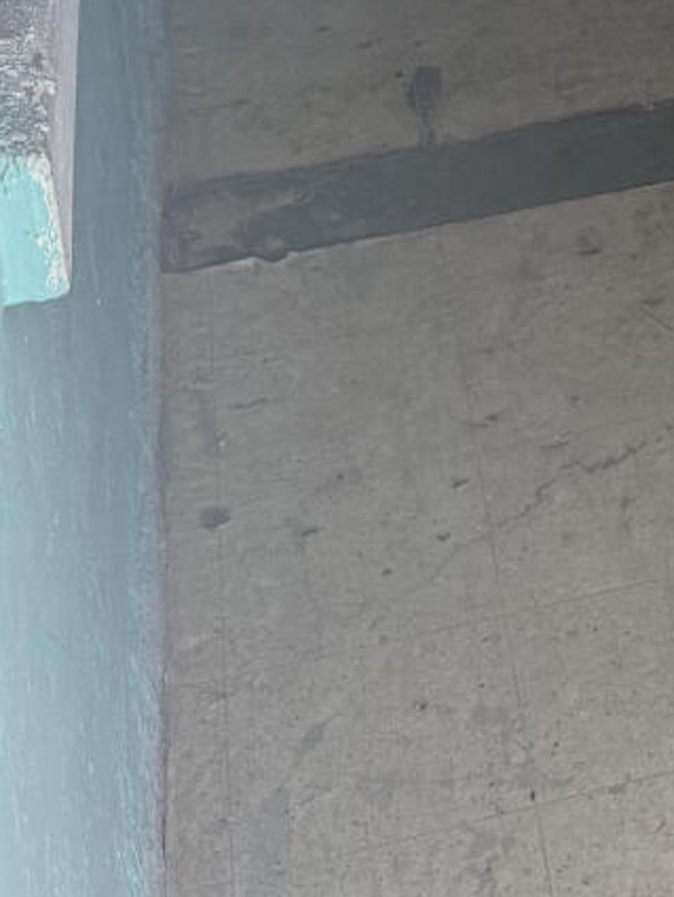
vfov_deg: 14.9
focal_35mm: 113
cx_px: 1223
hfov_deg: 12.0
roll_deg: +1.3
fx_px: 2932
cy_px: -770
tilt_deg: -15.6
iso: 100
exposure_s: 1/671
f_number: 1.78
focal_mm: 6.76
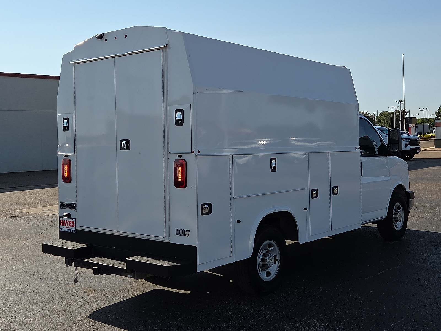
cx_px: 220
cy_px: 166
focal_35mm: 42
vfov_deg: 34.3
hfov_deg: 44.8
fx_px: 535
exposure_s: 1/10000
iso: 77
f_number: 1.8
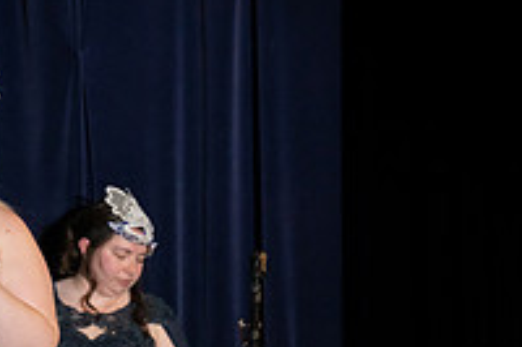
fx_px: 4622
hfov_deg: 6.4
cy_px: 364
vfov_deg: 4.3
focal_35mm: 319
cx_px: -117
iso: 2500
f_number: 5
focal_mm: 110
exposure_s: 1/200
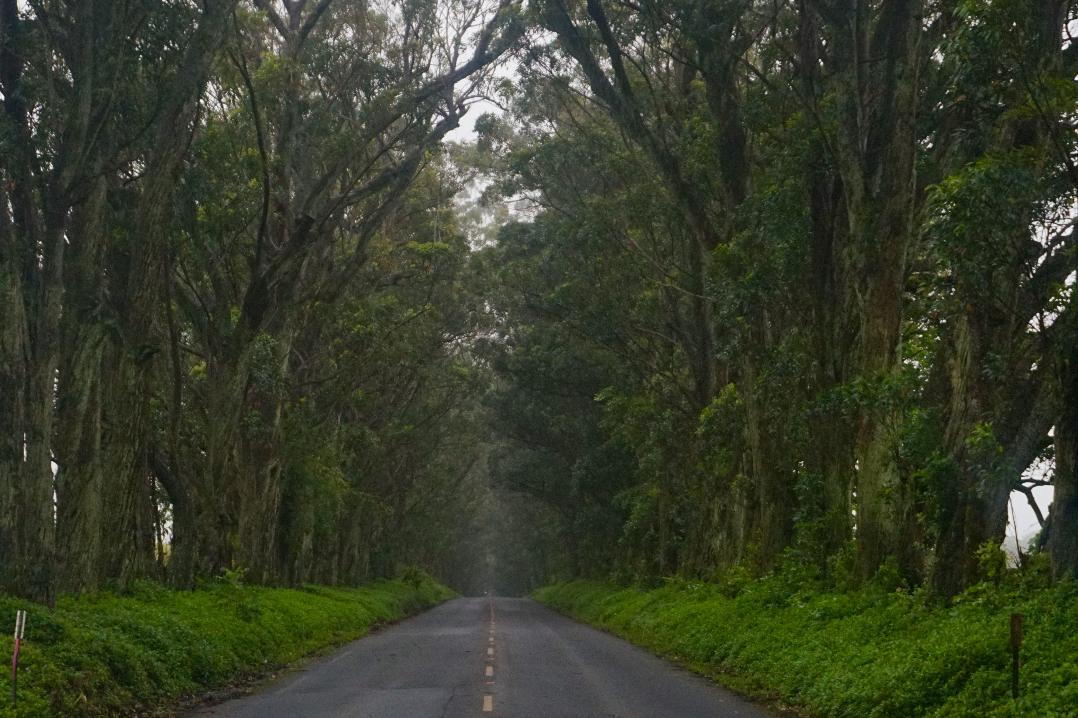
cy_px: 418
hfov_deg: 26.8
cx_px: 500
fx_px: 2263
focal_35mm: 76
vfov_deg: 18.0
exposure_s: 1/1600
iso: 1600
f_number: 5.6
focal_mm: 41
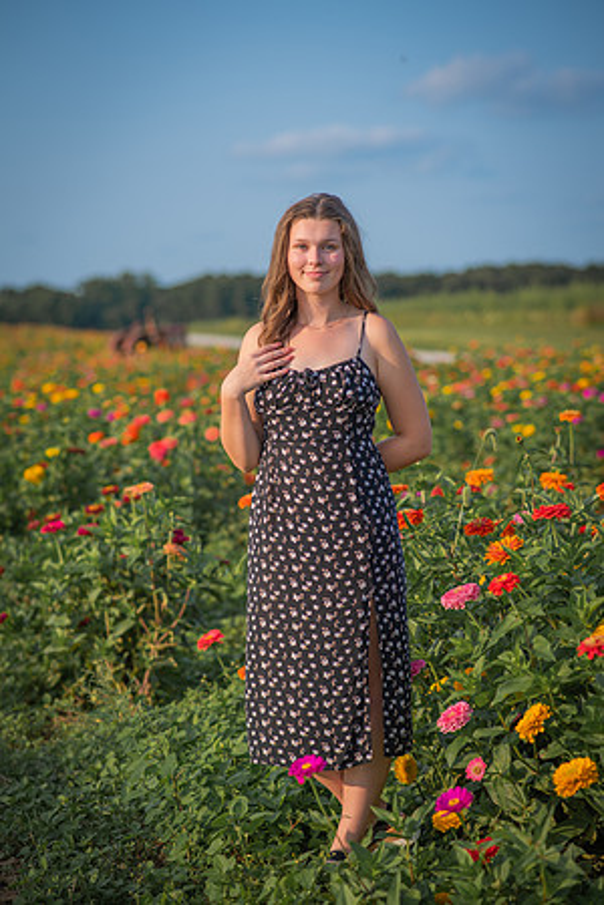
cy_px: 452
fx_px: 2139
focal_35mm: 85
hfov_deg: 16.1
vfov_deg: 23.9
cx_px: 302
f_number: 2.8
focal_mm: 85
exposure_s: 1/1600
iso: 100
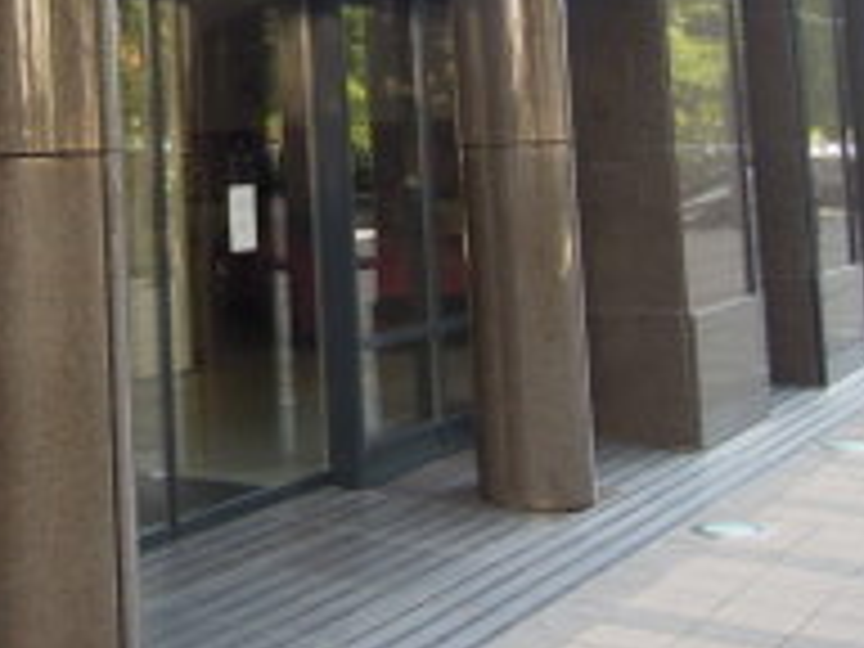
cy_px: 0
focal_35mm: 60
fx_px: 1498
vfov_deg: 23.4
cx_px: 27
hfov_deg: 30.2
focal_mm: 4.3
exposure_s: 1/125
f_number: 2.8
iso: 160
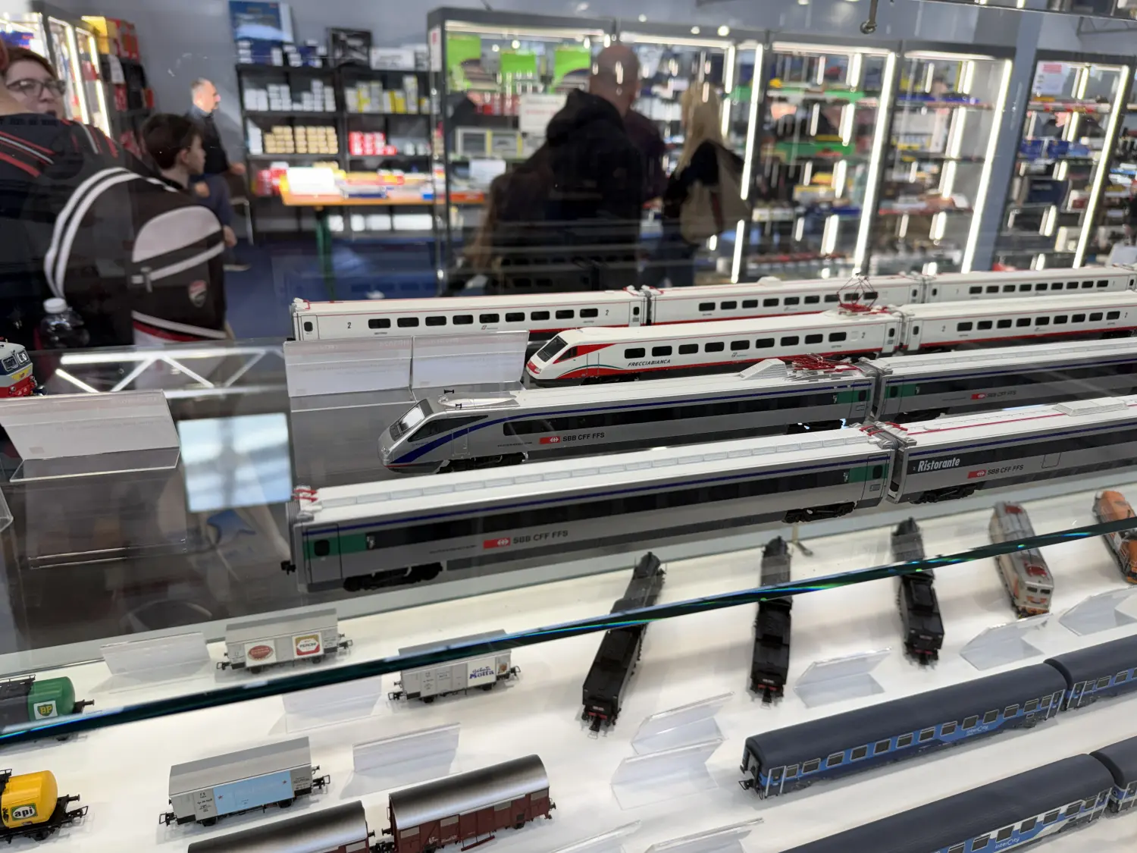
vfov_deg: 56.8
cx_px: 568
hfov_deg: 71.6
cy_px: 426
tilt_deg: -22.2
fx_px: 788
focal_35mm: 24
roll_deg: -1.9
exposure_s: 1/100
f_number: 1.78
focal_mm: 6.76
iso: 50
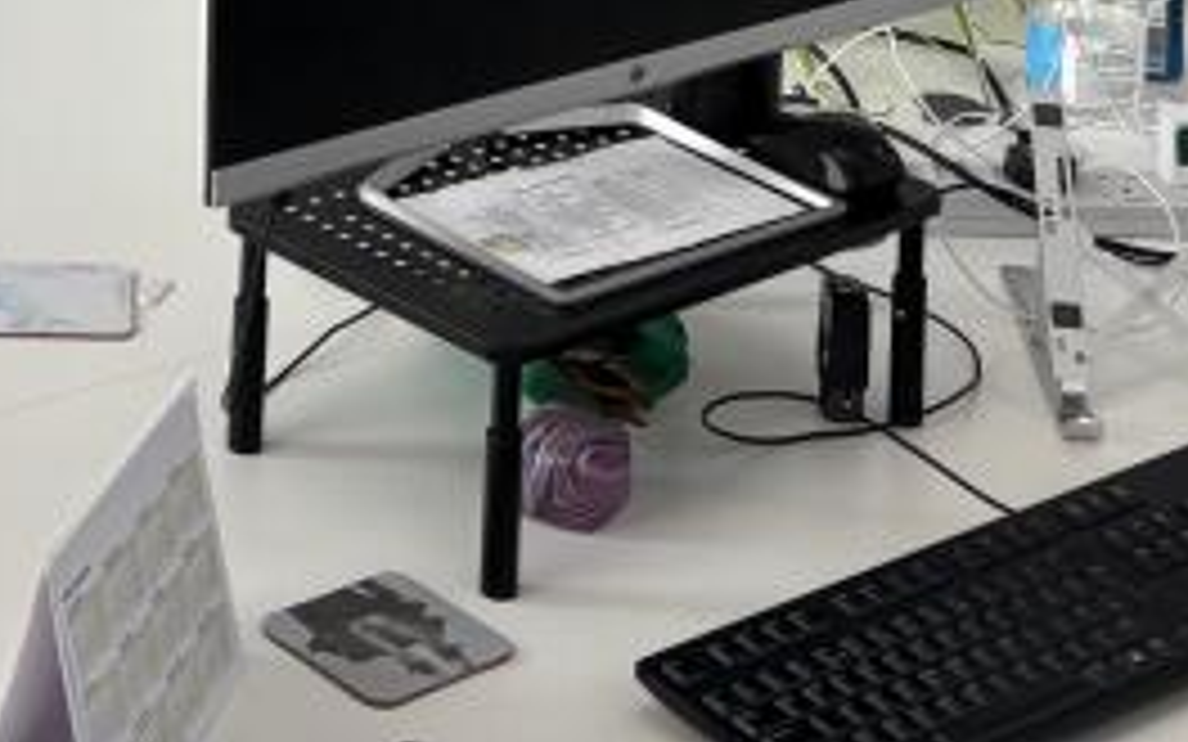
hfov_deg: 19.1
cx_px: 90
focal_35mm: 107
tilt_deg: -3.9
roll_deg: -1.8
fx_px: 3464
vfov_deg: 10.6
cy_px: -980
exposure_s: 1/195
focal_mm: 5.96
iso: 40
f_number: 1.6
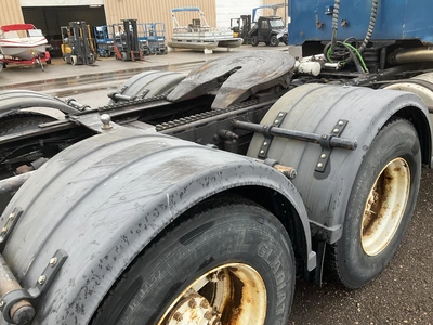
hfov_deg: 61.7
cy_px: 162
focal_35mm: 29
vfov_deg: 48.2
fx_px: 363
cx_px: 216
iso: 16
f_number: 1.8
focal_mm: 3
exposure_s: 1/122
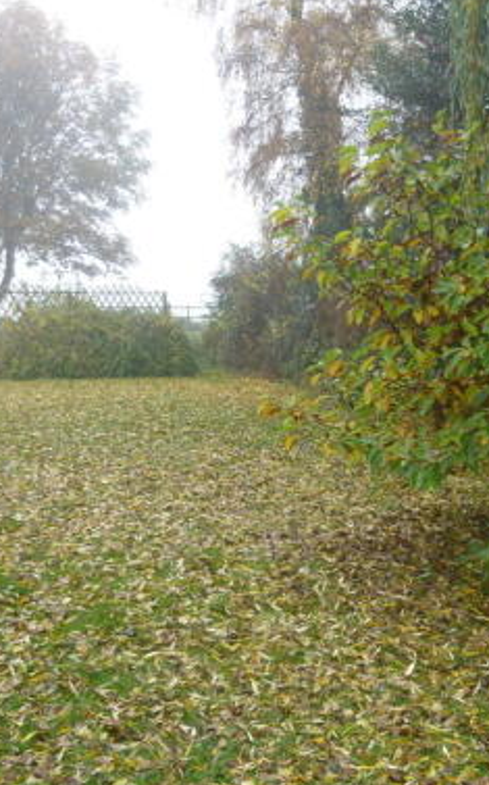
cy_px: 432
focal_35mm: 41
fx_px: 876
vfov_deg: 48.2
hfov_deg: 31.1
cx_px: 292
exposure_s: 1/80
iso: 100
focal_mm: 4.5
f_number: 3.1
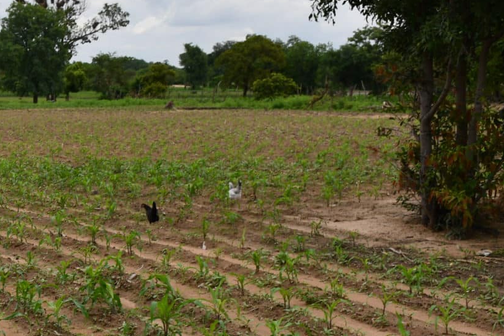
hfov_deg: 21.9
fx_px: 1190
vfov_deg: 16.1
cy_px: 147
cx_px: -120
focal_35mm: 85
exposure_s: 1/250
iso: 100
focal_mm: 23
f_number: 8
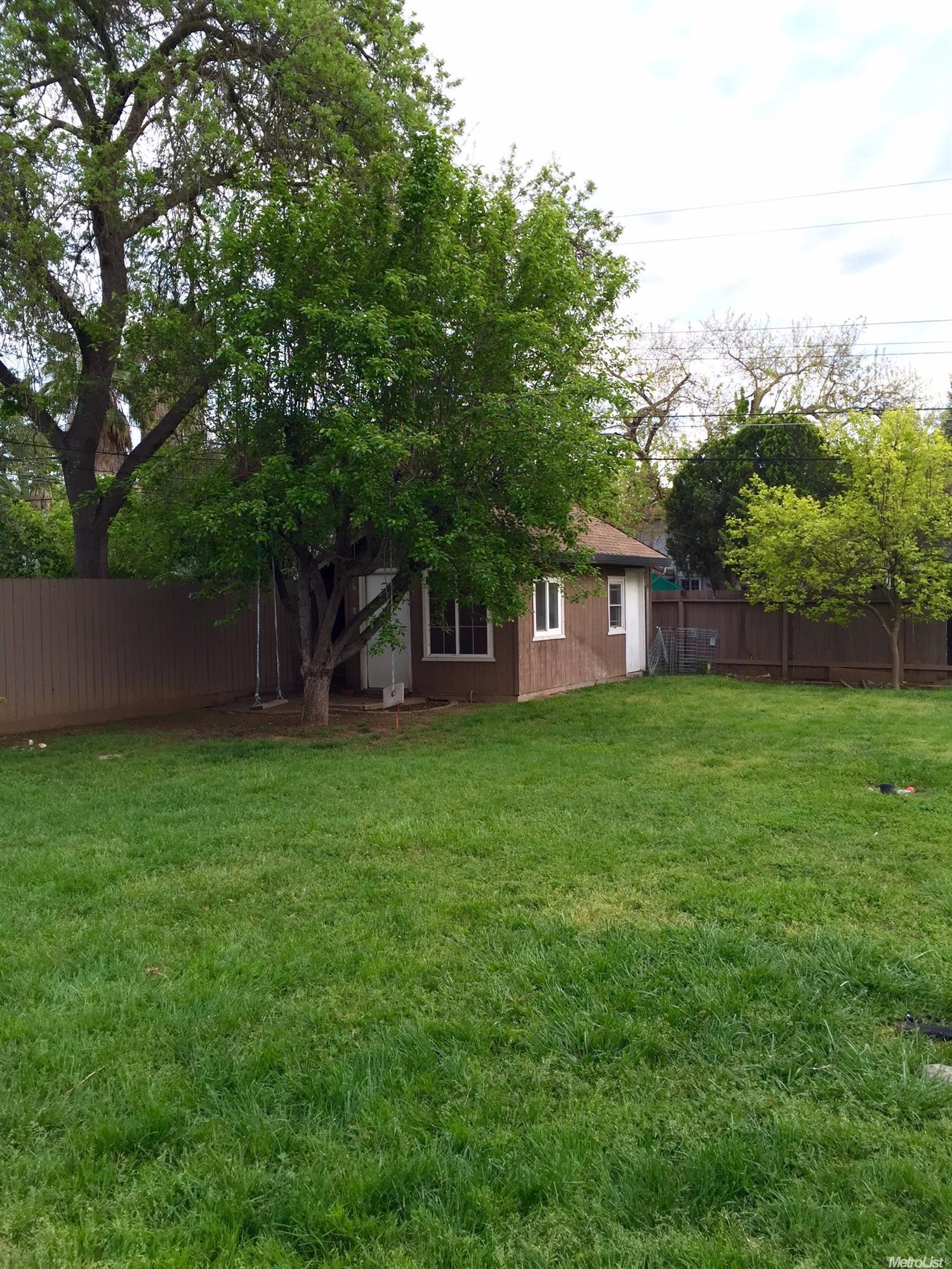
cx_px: 476
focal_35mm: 29
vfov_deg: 61.7
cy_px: 634
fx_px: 1063
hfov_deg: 48.2
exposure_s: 1/120
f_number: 2.2
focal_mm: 4.15
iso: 40
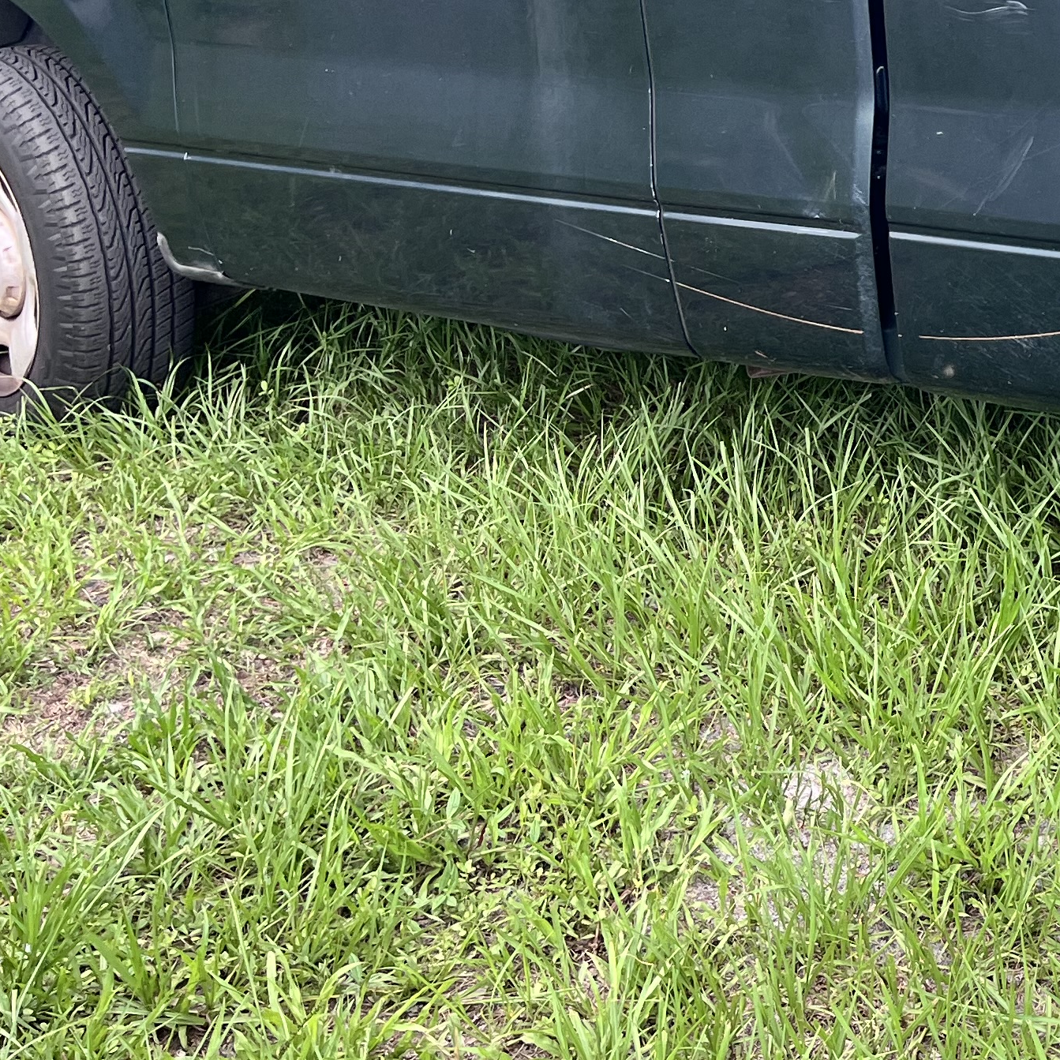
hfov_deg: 22.5
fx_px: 2390
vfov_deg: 23.8
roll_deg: +2.8
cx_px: 1348
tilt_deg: -7.4
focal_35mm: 69
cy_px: -20
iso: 50
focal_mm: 5.1
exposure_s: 1/361
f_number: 1.6
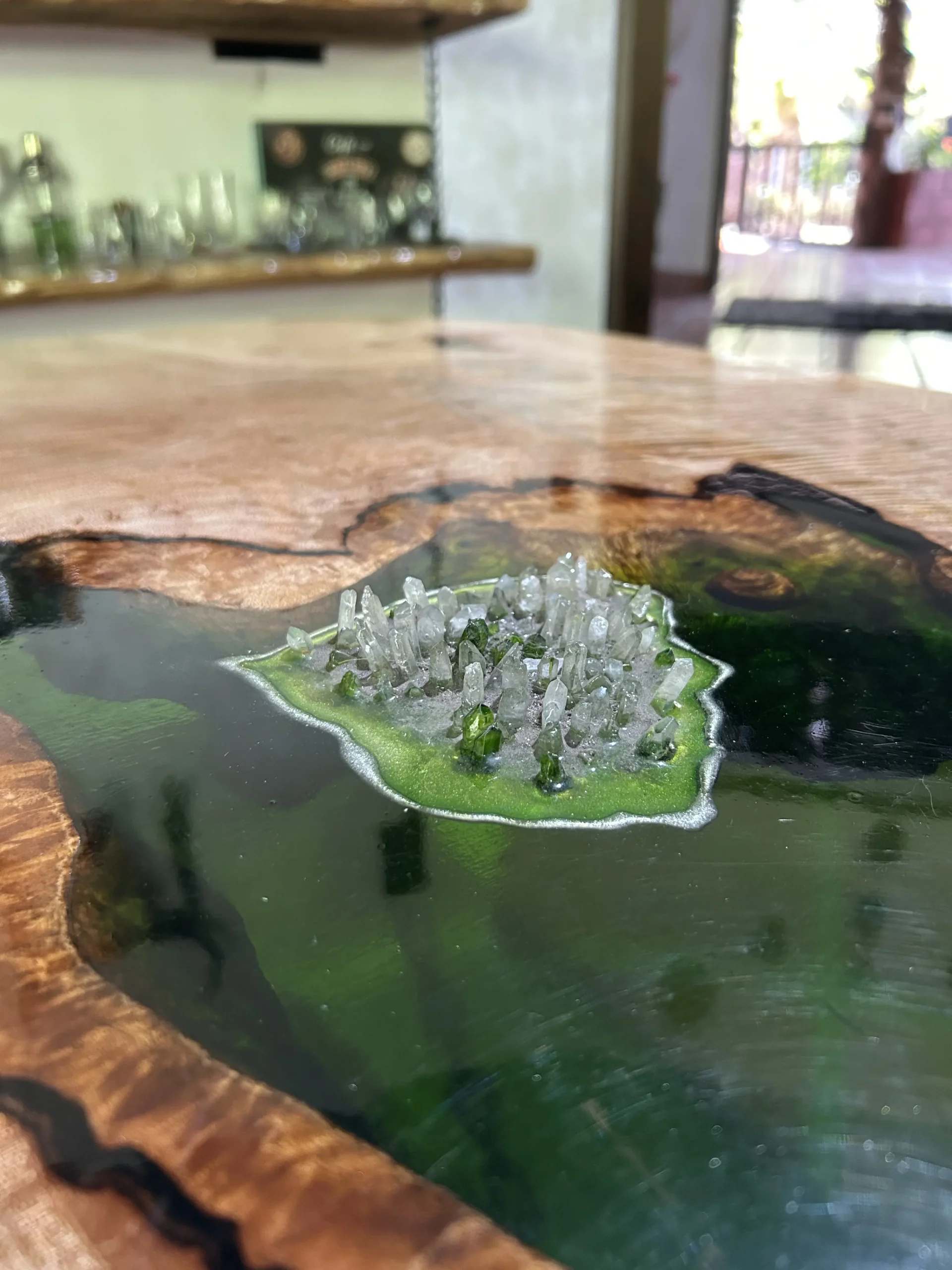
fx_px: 953
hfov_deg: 53.1
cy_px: 635
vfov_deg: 67.3
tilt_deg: -25.4
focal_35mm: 26
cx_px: 476
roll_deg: -1.0
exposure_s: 1/60
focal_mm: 5.7
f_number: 1.5
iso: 320
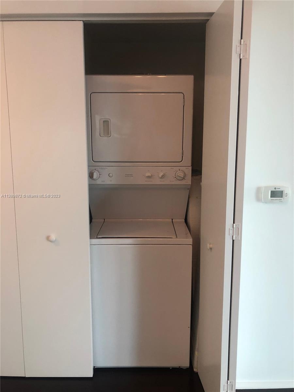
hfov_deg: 49.7
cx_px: 147
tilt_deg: -9.4
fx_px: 317
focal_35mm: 28
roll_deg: +0.9
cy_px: 196
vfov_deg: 63.4
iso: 32
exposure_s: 1/30
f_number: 1.8
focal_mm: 3.99
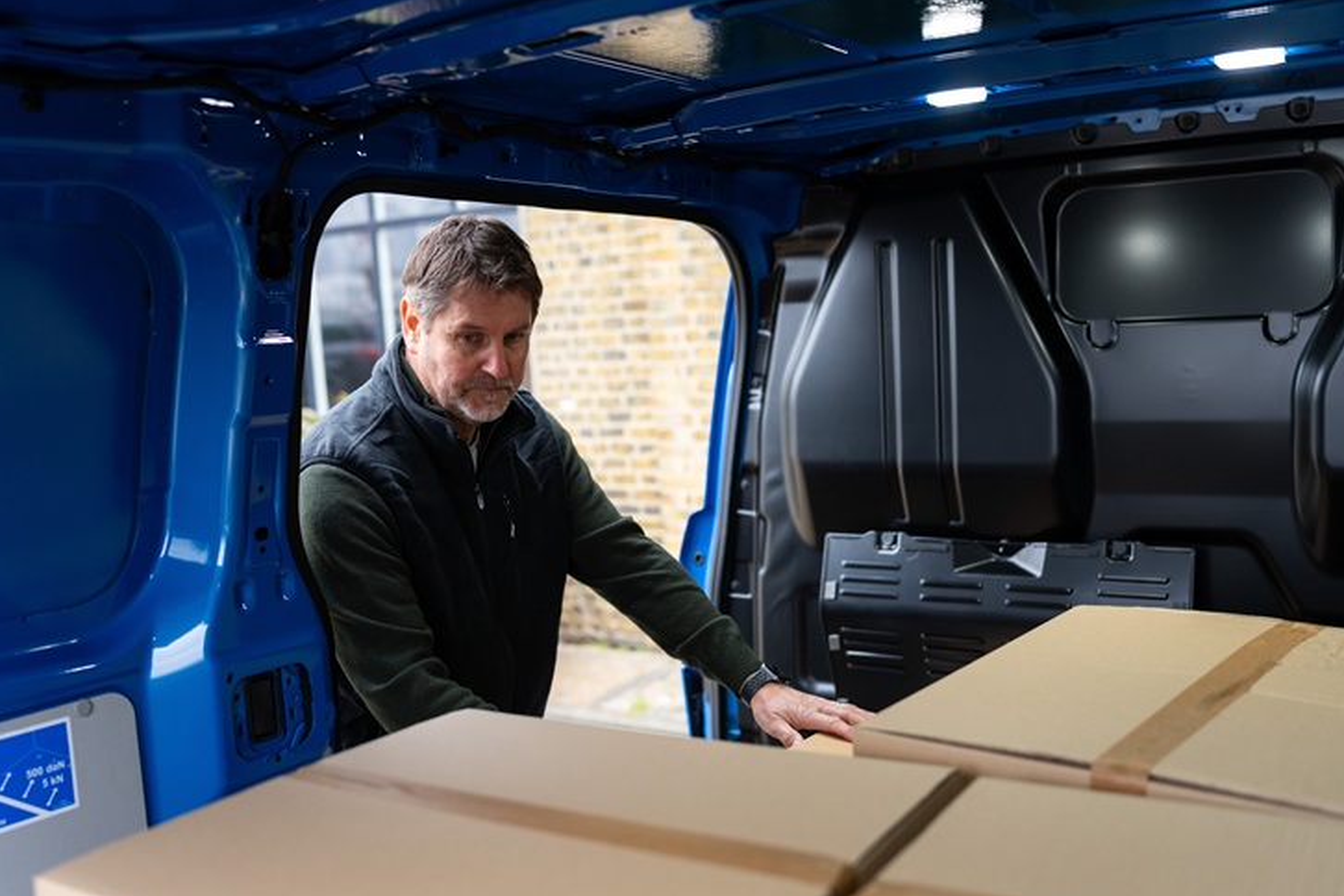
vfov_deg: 35.9
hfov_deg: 51.9
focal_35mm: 37
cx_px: 637
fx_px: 1381
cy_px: 468
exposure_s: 1/250
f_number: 2
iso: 250
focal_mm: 35
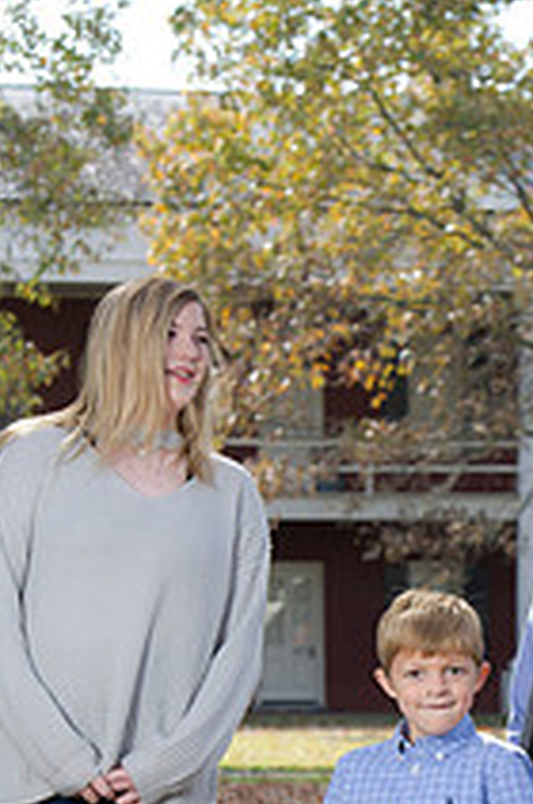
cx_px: 436
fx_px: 4523
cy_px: 770
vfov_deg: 10.1
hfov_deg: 6.7
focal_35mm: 203
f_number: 6.3
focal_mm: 95
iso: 160
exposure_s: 1/100
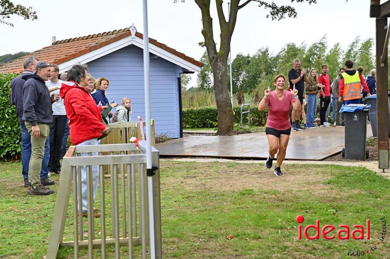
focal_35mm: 70
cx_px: 195
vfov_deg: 19.4
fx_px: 757
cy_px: 130
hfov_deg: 28.9
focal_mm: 70
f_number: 5
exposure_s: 1/320
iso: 400
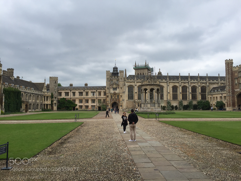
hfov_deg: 61.7
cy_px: 90
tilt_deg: +4.1
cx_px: 120
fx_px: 202
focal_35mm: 29
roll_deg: -1.6
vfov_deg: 48.2
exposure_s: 1/746
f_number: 2.2
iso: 32
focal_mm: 4.15
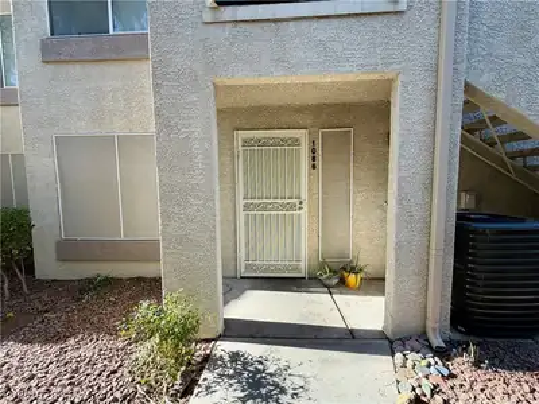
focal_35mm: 14
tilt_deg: -3.6
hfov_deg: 102.1
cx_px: 270
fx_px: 218
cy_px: 202
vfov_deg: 85.7
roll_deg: +0.7
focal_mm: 2.22
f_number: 2.2
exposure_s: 1/273
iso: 50
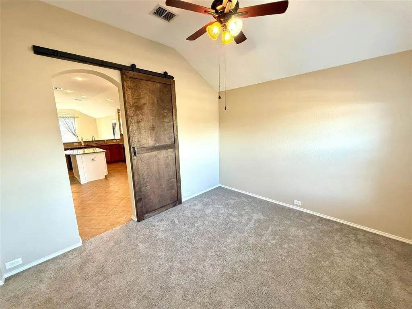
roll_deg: +1.1
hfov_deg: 102.1
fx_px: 167
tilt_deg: -9.5
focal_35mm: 14
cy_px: 154
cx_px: 206
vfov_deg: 85.7
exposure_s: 1/60
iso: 400
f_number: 2.2
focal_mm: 2.22
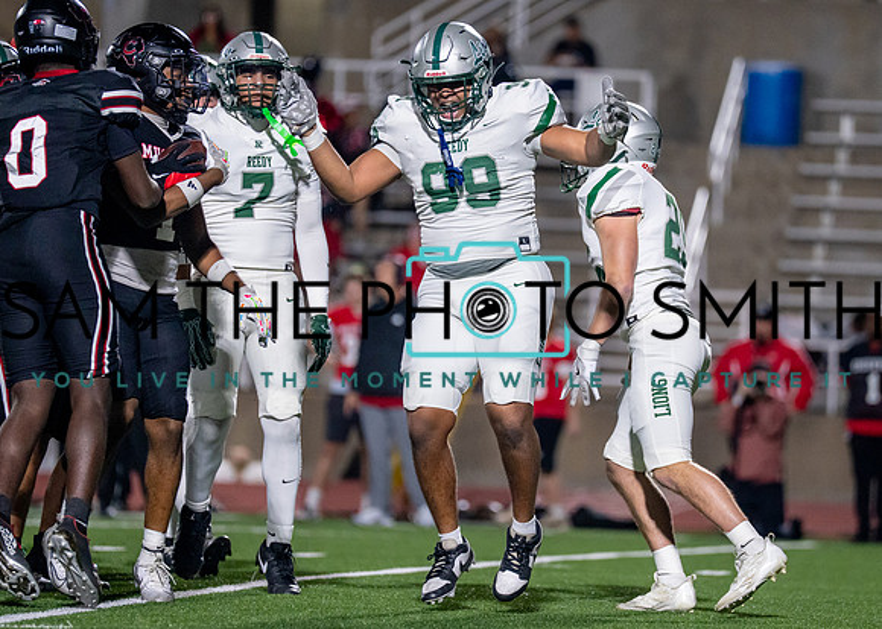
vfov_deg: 4.8
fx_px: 7539
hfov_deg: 6.7
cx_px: 501
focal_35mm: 301
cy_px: 272
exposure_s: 1/1250
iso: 2500
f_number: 2.8
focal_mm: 200
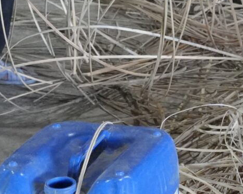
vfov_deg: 7.1
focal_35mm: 209
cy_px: -197
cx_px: 150
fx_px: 1501
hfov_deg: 9.2
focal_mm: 26.9
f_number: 4
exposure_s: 1/160
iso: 6400
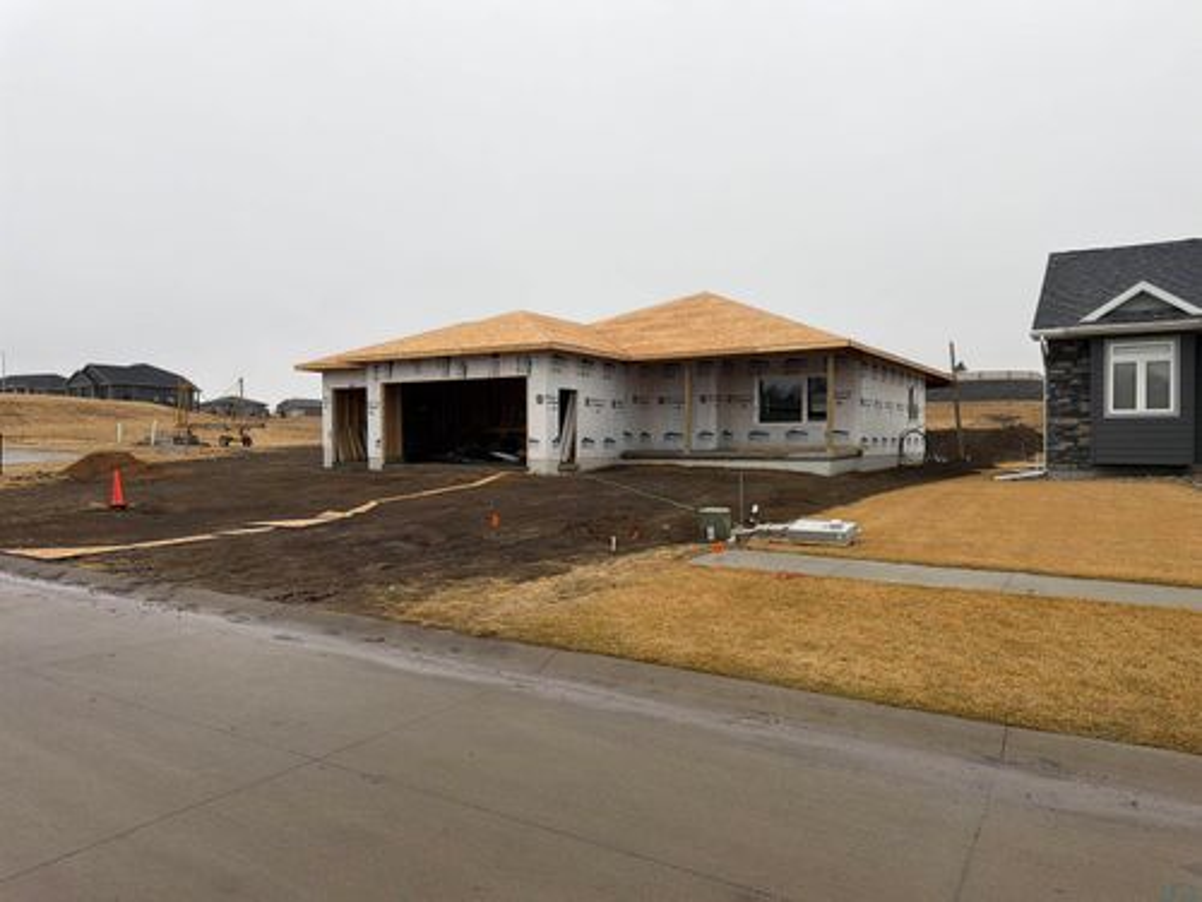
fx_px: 833
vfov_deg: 56.8
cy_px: 451
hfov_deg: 71.6
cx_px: 601
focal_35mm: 24
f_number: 1.78
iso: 80
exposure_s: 1/858
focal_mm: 6.76
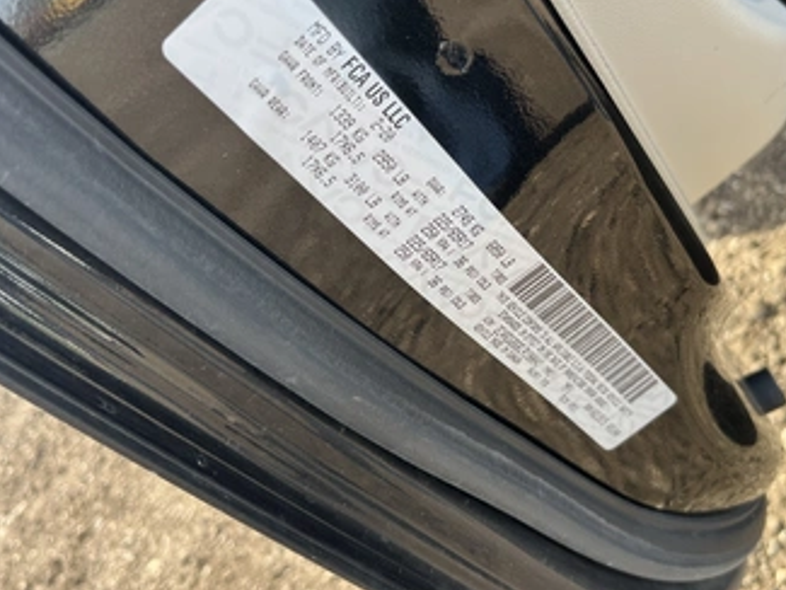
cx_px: 469
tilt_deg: -32.7
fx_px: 727
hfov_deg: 56.4
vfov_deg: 44.2
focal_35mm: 32
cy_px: 302
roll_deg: +37.2
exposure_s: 1/418
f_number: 1.6
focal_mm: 5.1
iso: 50
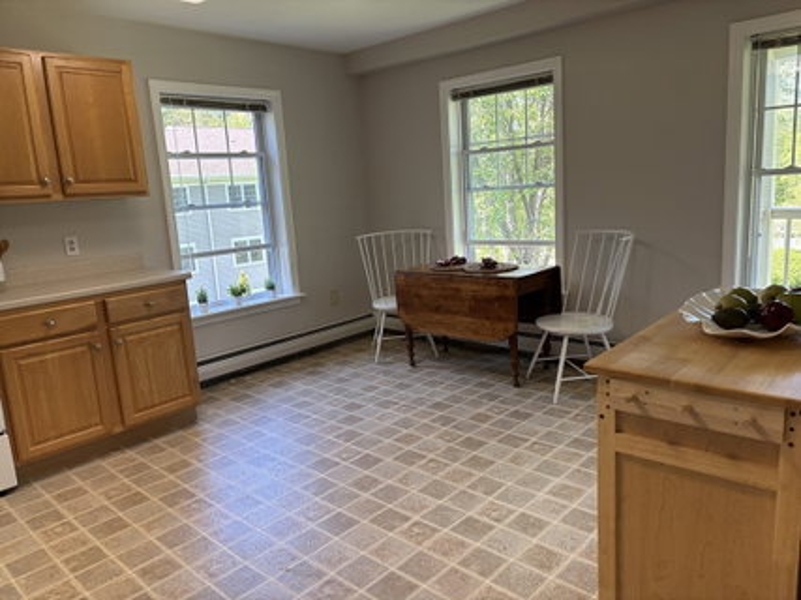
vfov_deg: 53.0
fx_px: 601
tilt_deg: -11.1
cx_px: 400
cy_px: 300
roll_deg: +2.6
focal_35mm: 26
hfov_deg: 67.3
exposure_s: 1/120
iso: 100
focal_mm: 5.96
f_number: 1.6
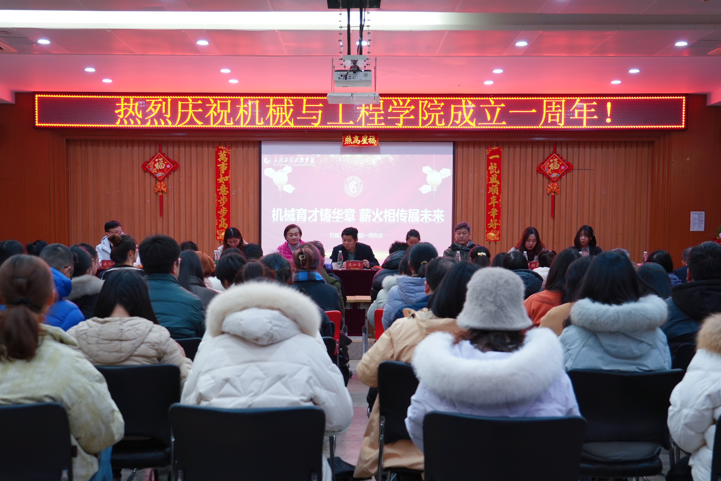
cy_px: 240
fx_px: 681
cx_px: 360
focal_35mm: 34
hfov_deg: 55.8
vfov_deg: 38.9
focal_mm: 34
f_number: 4
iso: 640
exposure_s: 1/40
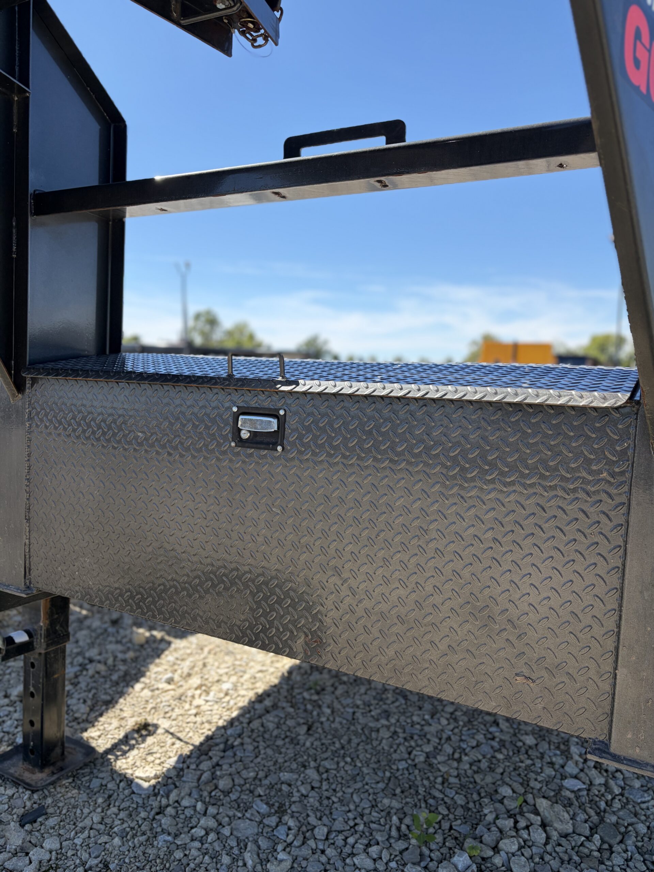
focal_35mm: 26
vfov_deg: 67.3
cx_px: 327
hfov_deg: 53.1
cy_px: 436
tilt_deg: -6.2
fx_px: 655
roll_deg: -1.4
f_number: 1.6
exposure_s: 1/2012
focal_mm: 5.96
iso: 50
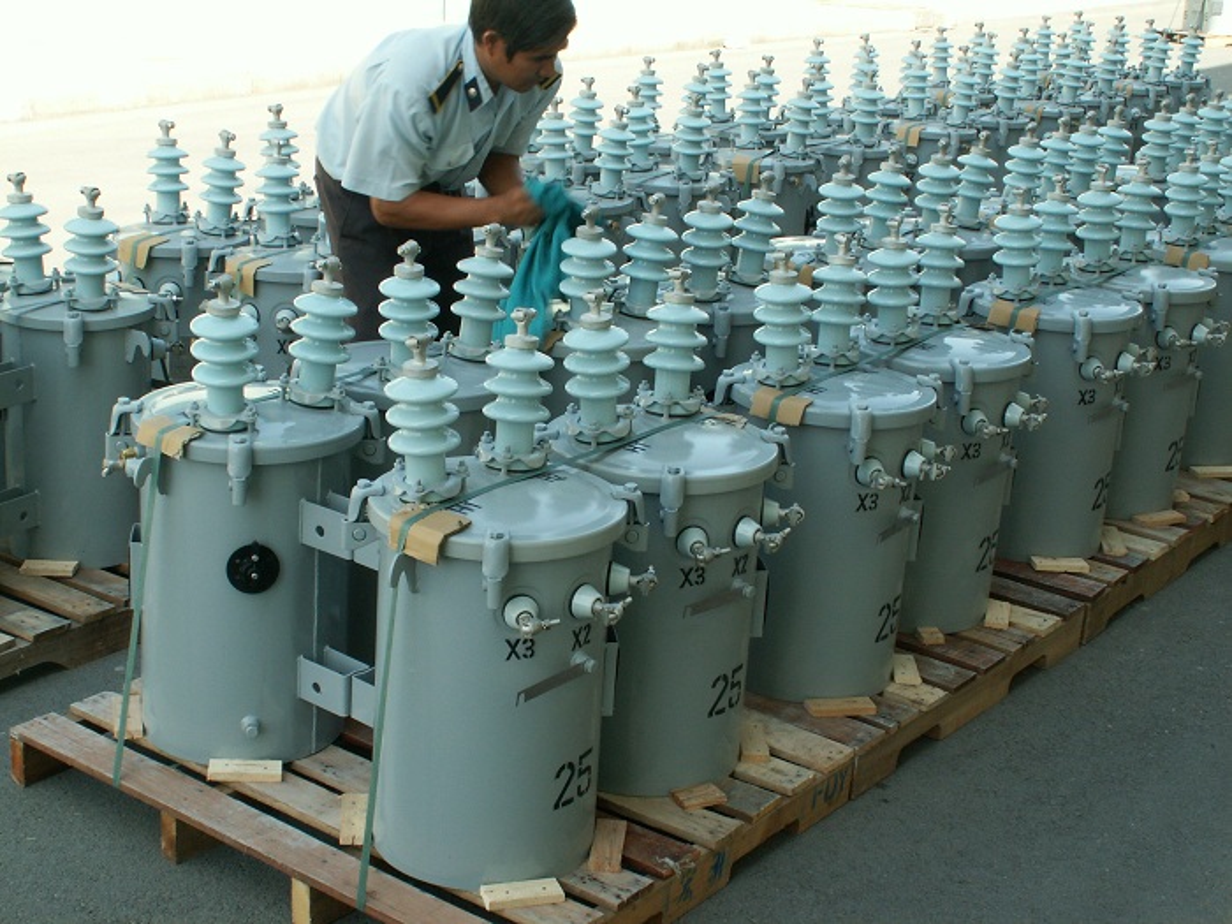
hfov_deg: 36.2
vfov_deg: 27.5
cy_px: 462
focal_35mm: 53
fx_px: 1886
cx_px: 616
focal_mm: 8.79
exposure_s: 1/50
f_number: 7.1
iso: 50
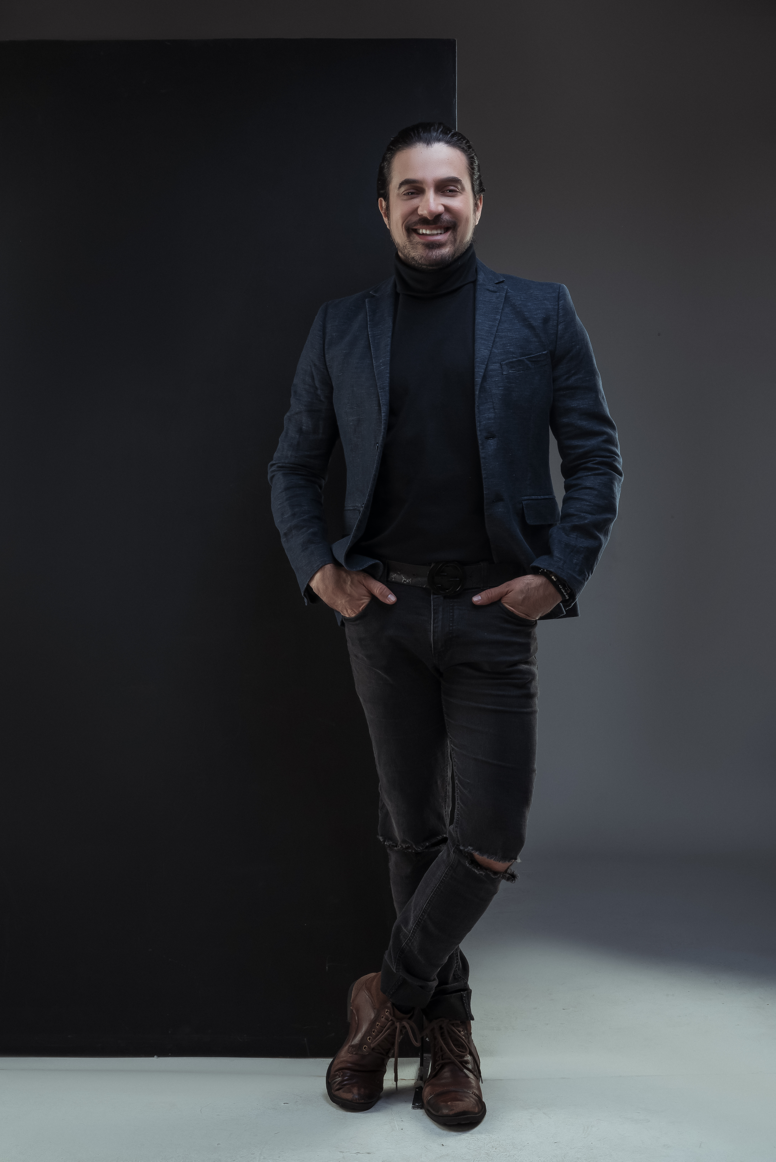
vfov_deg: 39.6
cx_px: 388
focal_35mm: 50
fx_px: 1615
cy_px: 581
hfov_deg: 27.0
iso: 80
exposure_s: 1/200
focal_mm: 50
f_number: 16
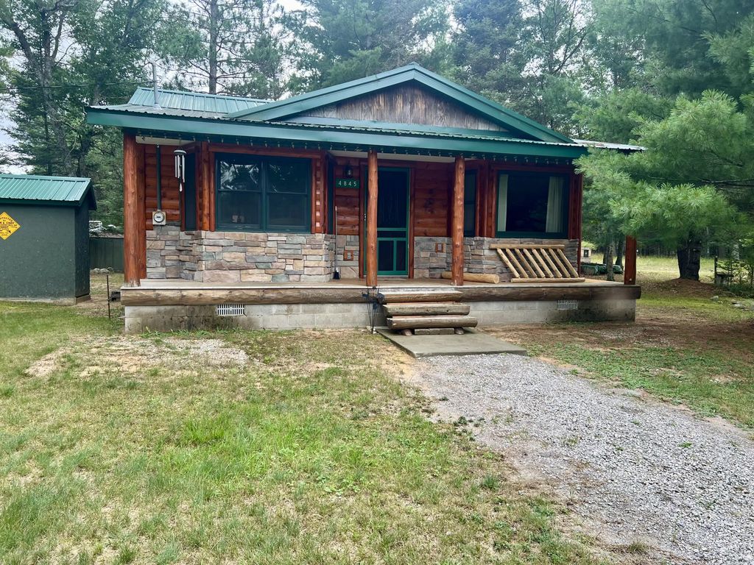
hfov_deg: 67.3
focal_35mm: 26
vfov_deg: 53.1
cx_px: 377
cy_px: 282
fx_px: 566
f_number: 1.5
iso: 40
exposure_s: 1/153
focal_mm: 5.7
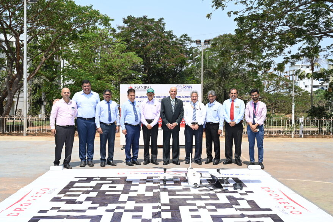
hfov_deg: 54.4
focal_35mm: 35
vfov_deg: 37.8
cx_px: 166
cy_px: 111
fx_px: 324
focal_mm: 35
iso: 160
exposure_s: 1/200
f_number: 10
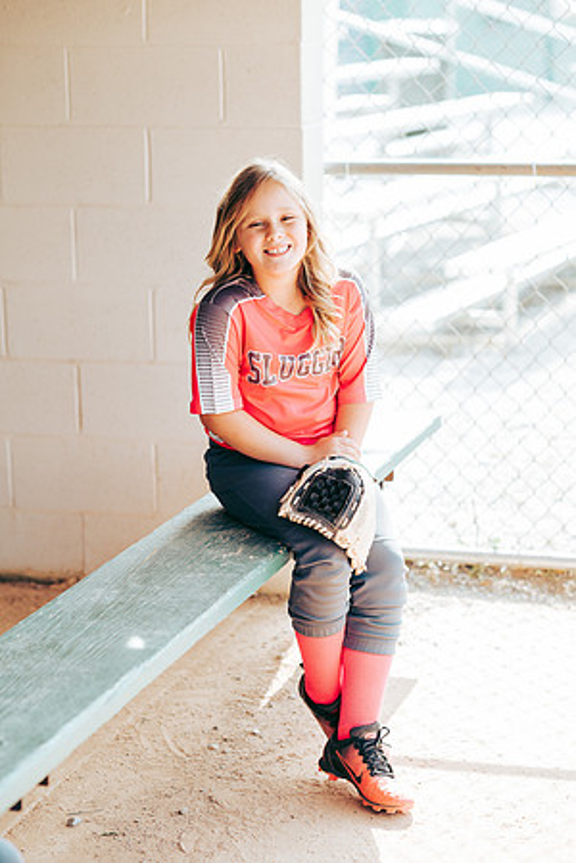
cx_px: 288
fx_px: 2040
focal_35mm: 85
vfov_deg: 23.9
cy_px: 432
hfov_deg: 16.1
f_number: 2.8
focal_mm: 85
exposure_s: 1/320
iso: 160
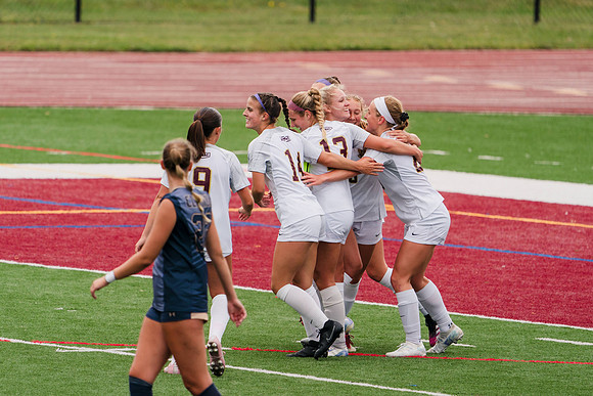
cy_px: 168
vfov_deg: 2.0
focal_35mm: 692
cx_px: 296
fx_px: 11401
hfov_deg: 3.0
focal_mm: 600
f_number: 6.3
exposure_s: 1/1600
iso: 640
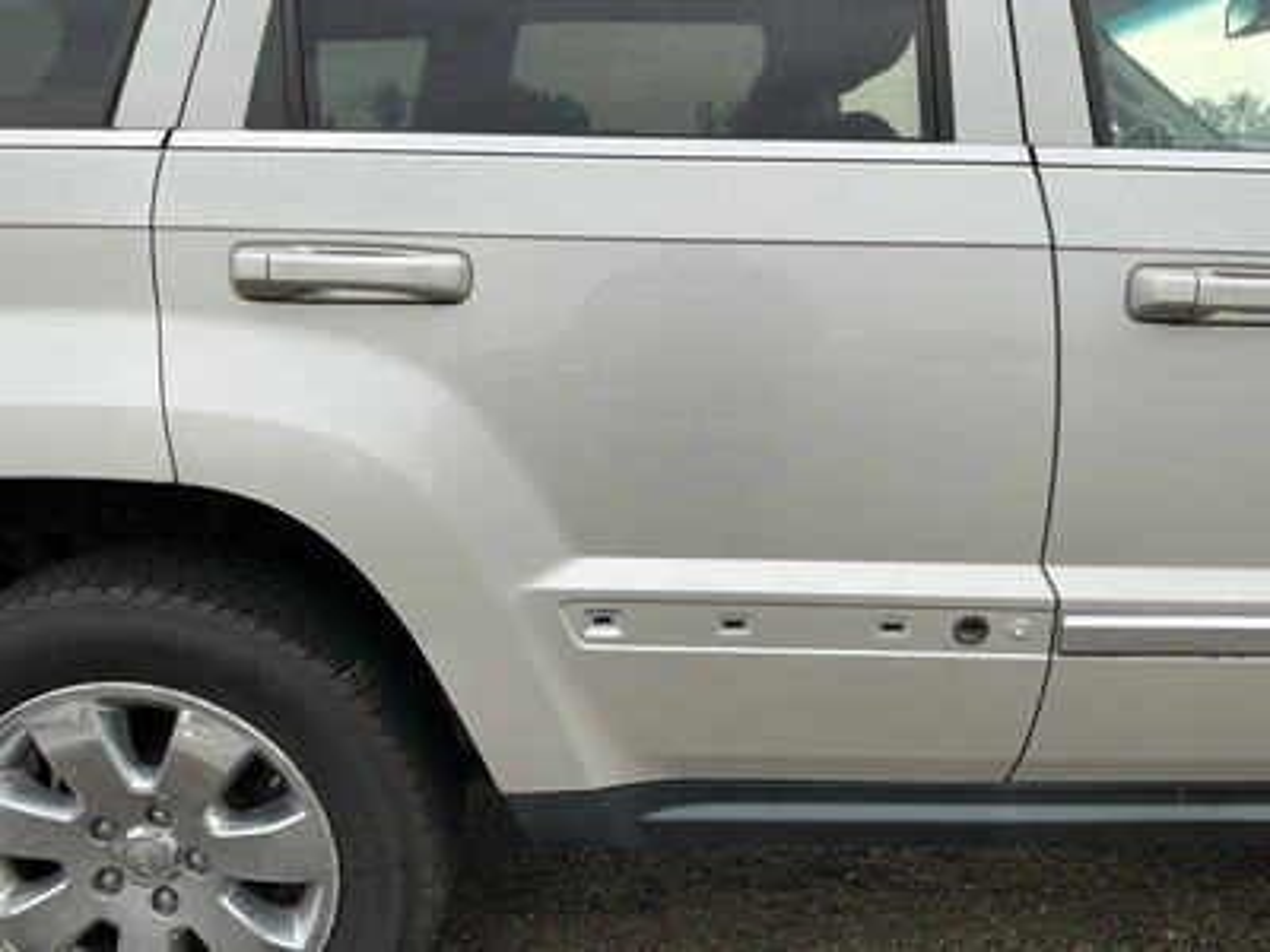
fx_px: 1027
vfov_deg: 49.7
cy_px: 476
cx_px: 635
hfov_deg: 63.4
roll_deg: +1.7
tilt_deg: -11.6
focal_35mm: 28
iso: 40
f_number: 1.8
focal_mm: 3
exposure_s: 1/122
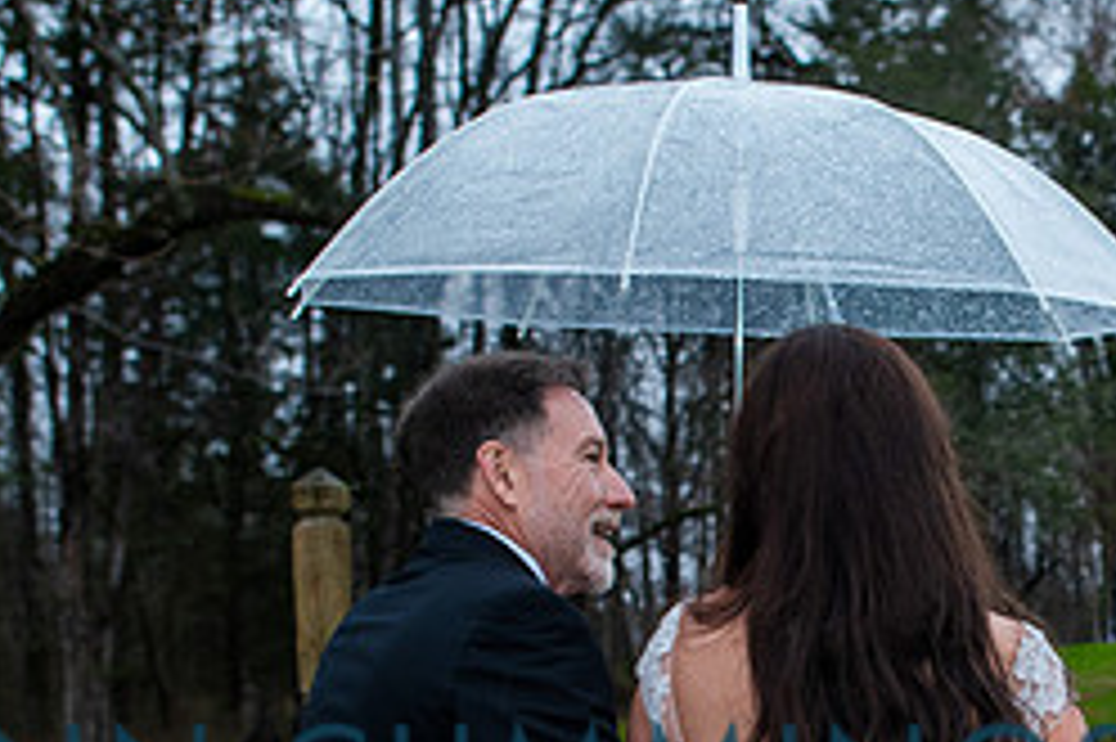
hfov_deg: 30.1
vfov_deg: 20.7
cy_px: 767
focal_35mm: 63
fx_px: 1952
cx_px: 1066
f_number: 3.2
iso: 640
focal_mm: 24
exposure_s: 1/160
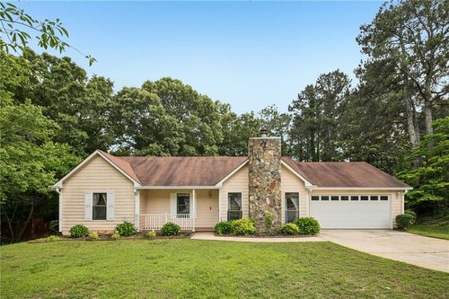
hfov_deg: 93.3
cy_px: 150
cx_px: 224
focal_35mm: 17
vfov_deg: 70.4
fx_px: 212
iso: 64
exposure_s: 1/200
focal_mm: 17
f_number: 8
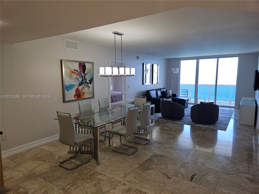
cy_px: 97
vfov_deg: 58.9
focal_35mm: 23
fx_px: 172
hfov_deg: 73.9
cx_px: 130
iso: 32
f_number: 1.8
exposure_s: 1/60
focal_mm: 5.4
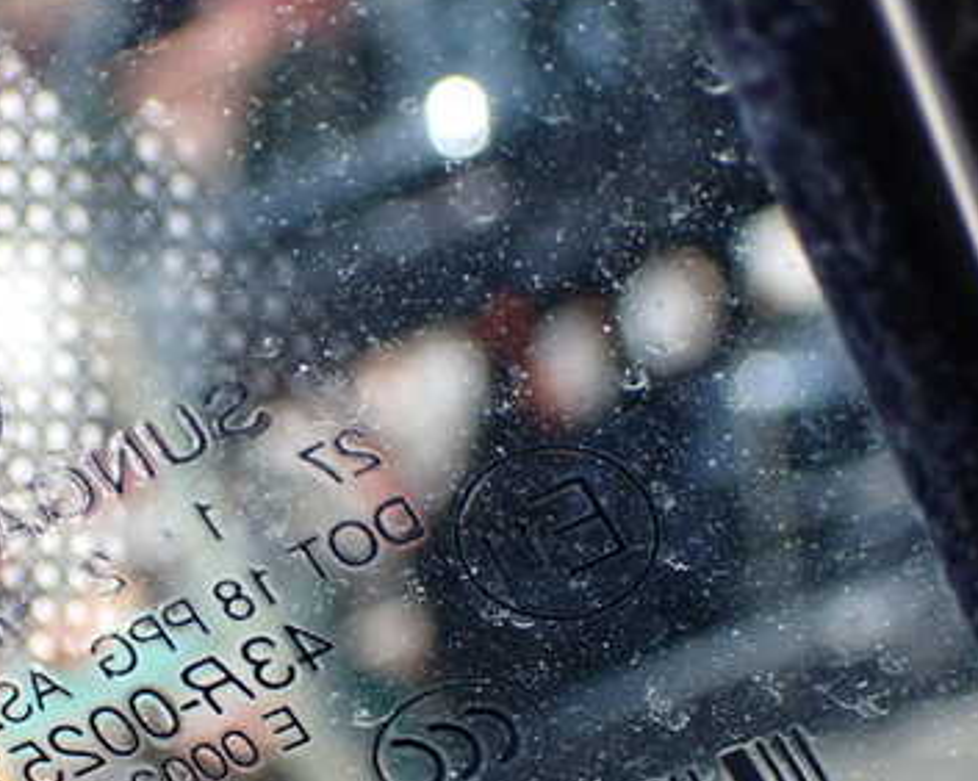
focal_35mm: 83
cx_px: 235
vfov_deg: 18.3
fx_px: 2401
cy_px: 607
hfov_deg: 22.8
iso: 800
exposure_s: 1/200
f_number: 3.2
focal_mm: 9.01
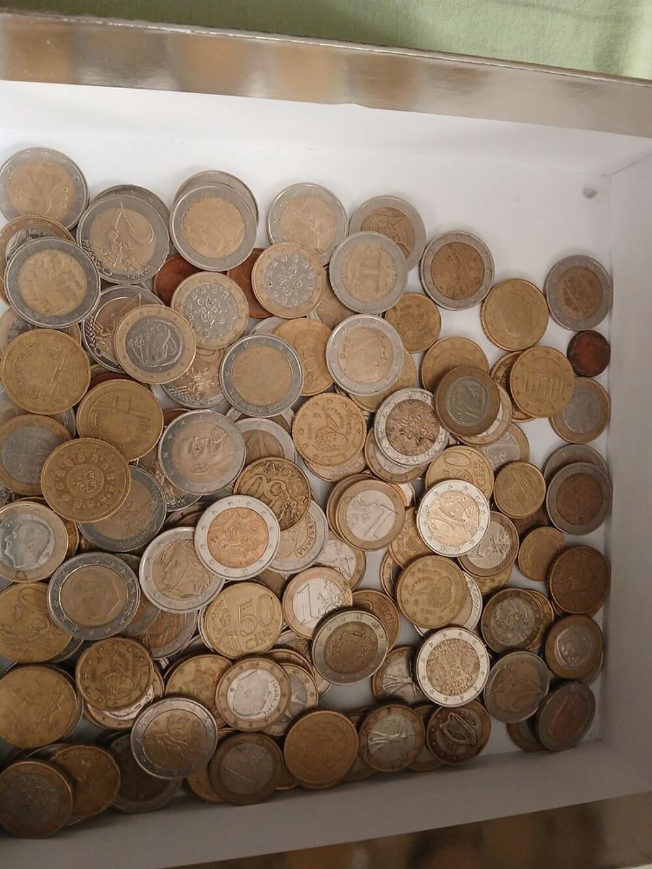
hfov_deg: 53.1
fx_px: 653
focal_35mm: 26
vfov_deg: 67.3
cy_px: 434
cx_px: 326
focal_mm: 3.98
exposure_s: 1/50
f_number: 1.8
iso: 200
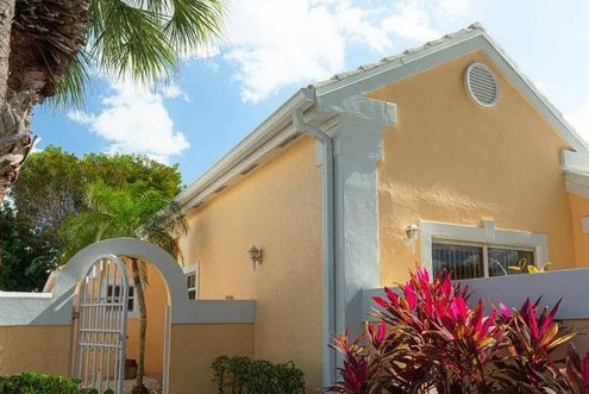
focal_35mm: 31
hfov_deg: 59.8
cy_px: 243
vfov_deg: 42.1
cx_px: 347
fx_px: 508
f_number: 10
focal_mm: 24
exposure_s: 1/125
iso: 320
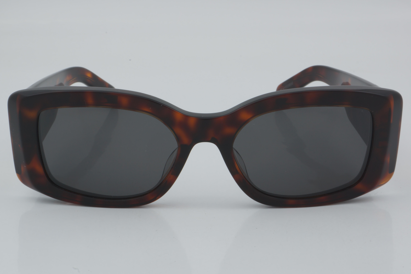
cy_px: 137
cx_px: 206
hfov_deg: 24.6
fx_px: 942
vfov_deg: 16.6
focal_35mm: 82
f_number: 32
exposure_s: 1/4
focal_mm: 55
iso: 100
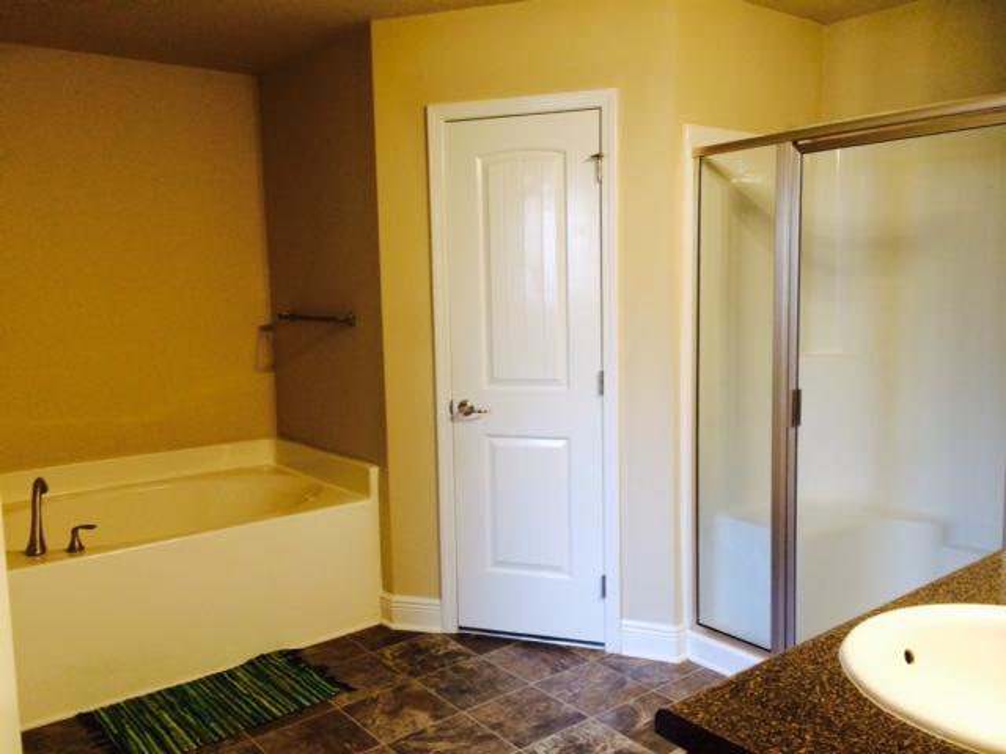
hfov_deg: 60.0
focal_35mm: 30
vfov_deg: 46.8
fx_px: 872
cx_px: 503
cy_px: 377
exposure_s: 1/30
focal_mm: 4.12
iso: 125
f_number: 2.2
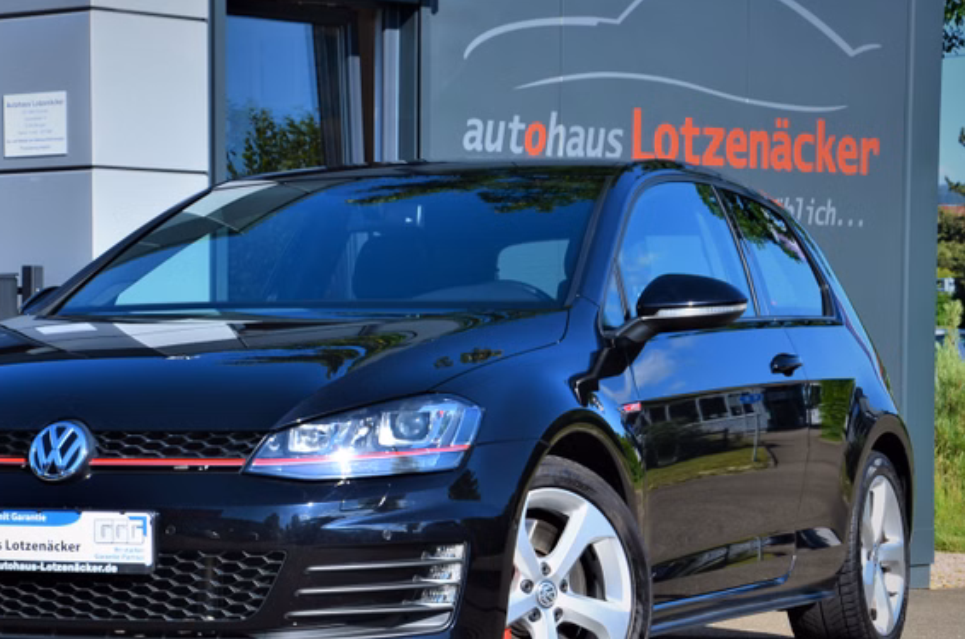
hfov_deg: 16.6
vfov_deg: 11.1
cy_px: 436
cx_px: 303
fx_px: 3291
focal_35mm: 123
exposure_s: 1/125
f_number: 11
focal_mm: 58
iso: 110
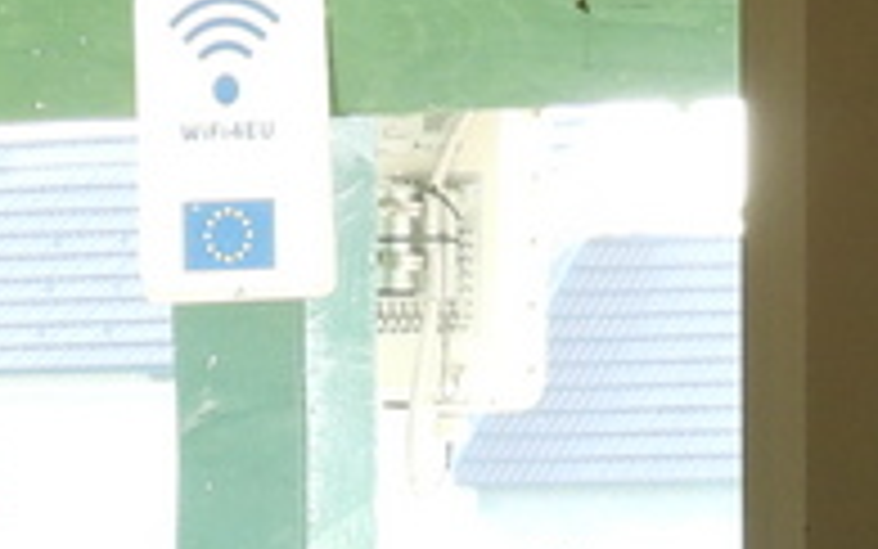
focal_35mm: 423
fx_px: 10125
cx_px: 774
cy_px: 1224
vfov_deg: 3.1
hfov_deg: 5.0
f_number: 3.5
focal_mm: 11.7
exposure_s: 1/40
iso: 100
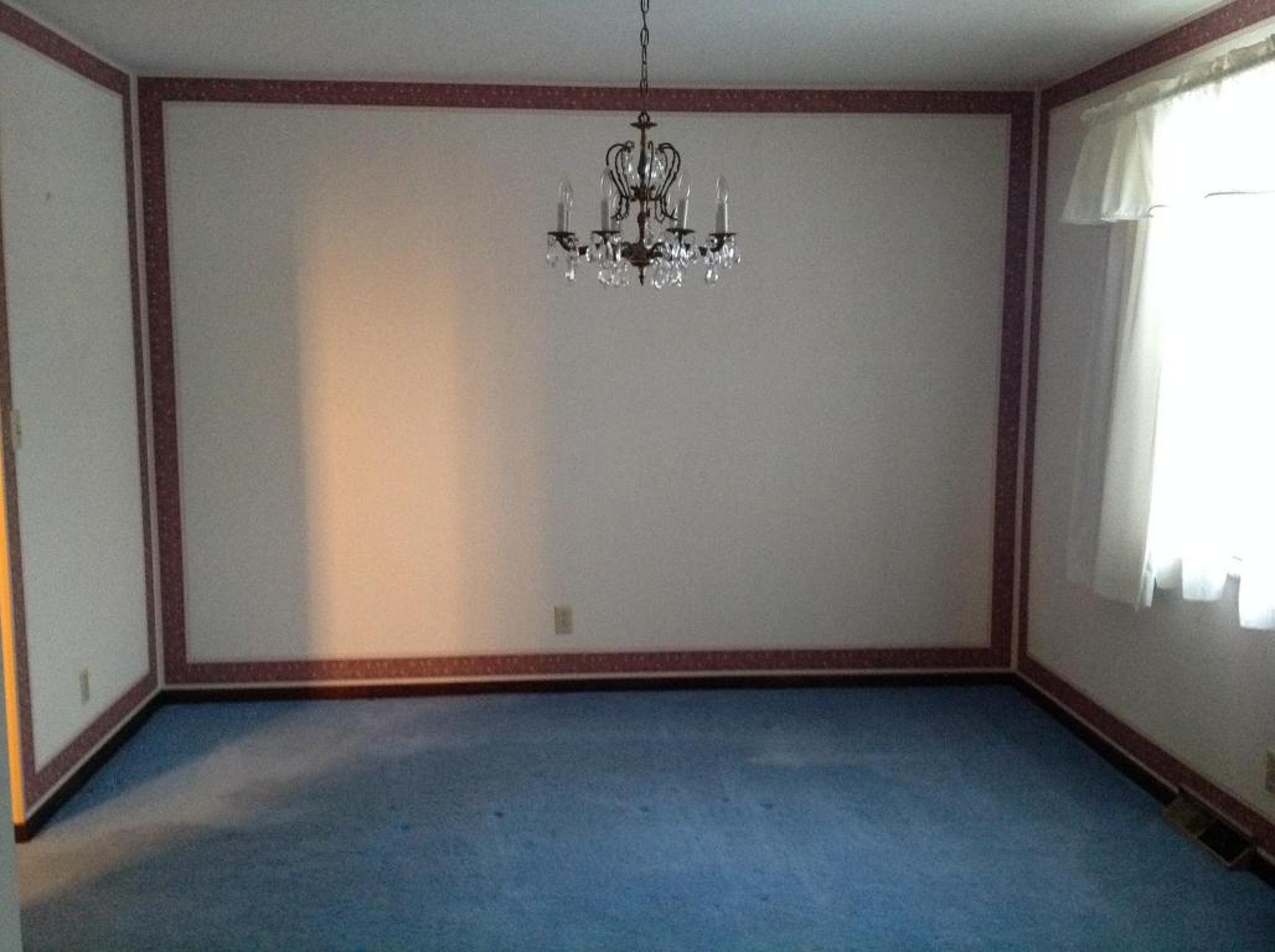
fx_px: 1287
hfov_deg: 52.7
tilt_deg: -8.3
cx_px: 638
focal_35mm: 35
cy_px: 476
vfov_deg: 40.6
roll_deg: -0.9
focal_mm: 4.28
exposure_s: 1/15
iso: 500
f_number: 2.4
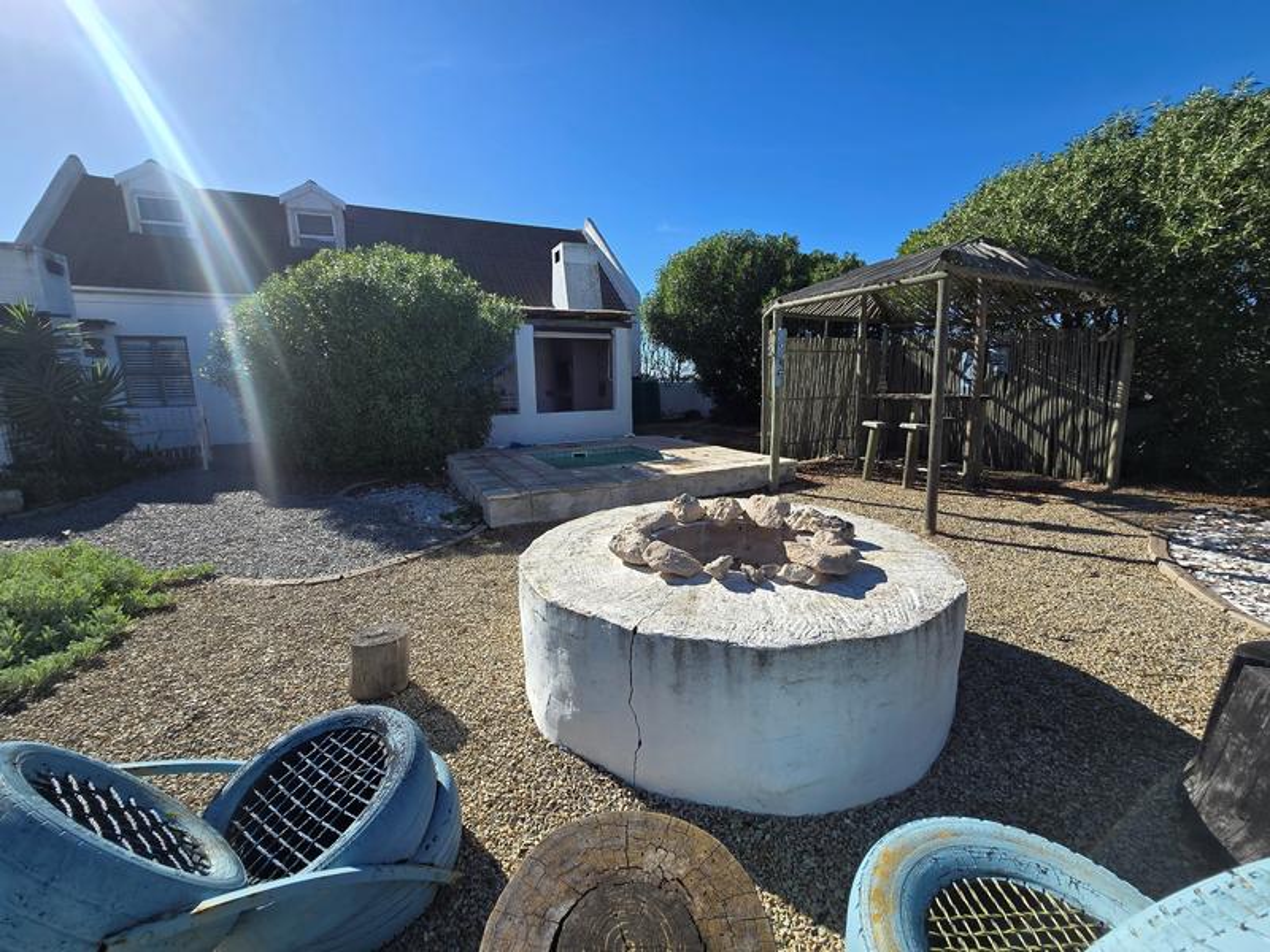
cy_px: 476
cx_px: 635
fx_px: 477
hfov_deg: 106.2
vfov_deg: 89.9
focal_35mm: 13
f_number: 2.2
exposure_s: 1/1978
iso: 50
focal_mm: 2.2
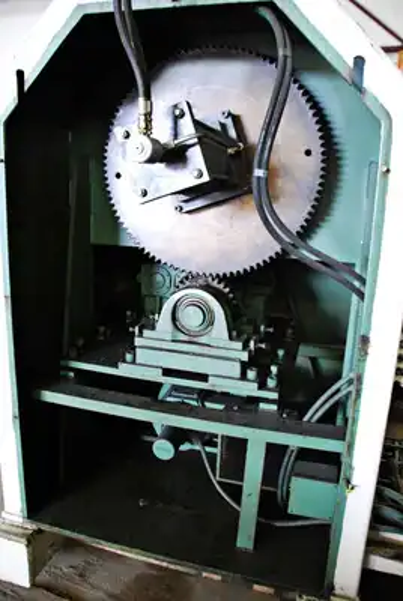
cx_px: 202
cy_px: 300
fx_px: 452
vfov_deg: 67.3
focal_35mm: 27
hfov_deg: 48.1
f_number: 3.5
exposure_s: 1/30
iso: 1600
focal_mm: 18
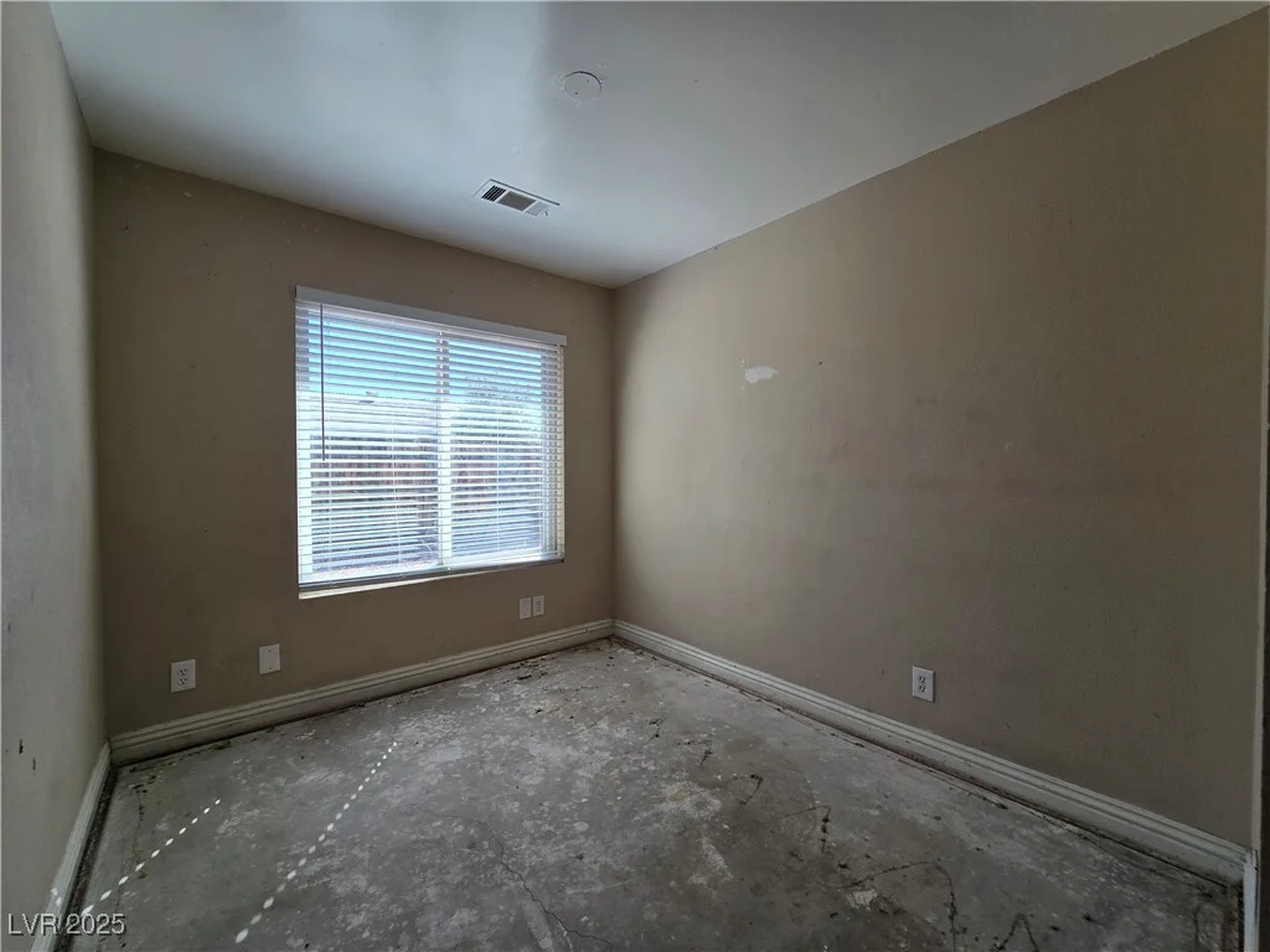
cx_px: 635
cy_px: 476
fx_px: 477
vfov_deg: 89.9
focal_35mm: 13
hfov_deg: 106.2
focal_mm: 2.2
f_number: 2.2
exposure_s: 1/425
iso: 50
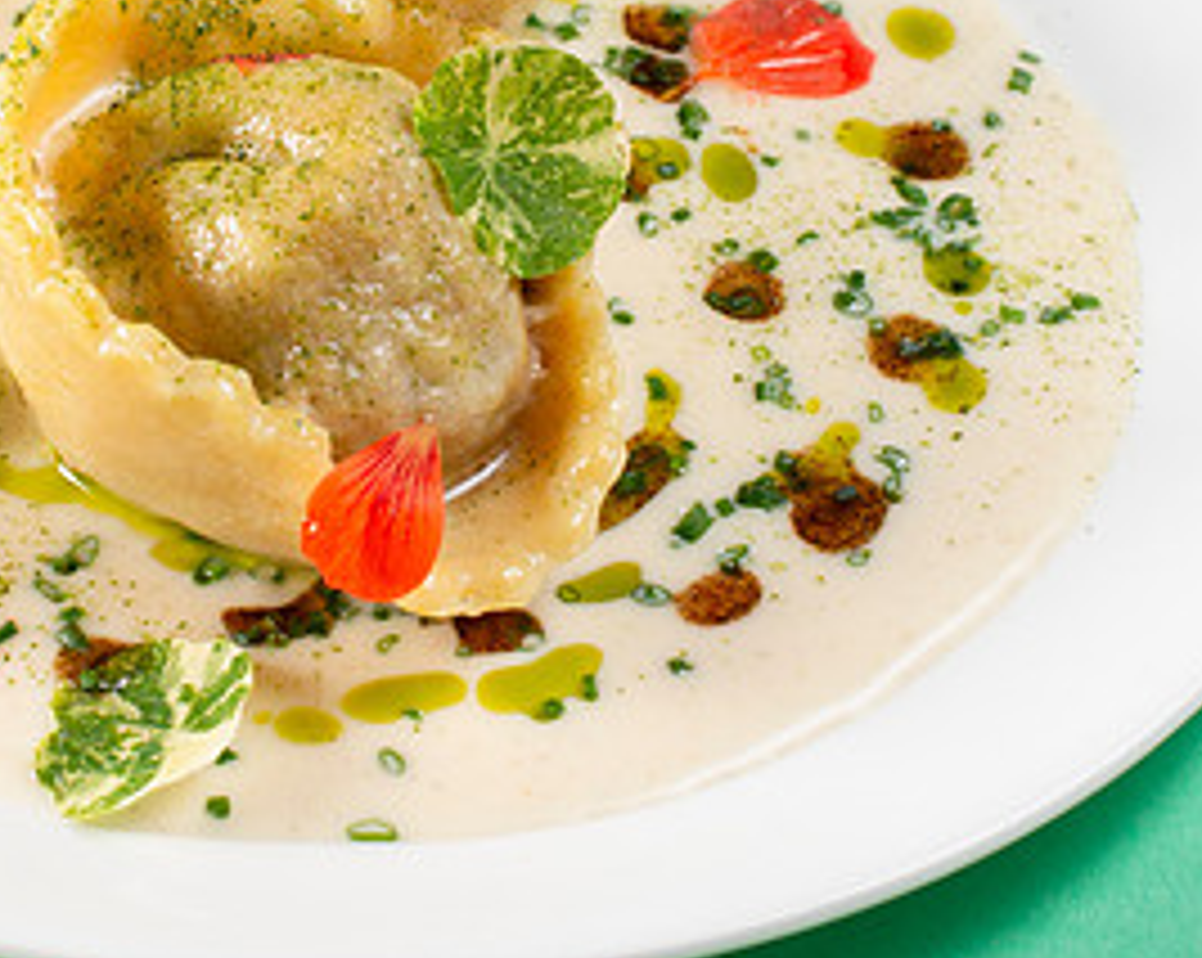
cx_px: 379
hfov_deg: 15.9
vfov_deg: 12.7
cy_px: 260
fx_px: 4300
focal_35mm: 121
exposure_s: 1/200
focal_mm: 50
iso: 200
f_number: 9
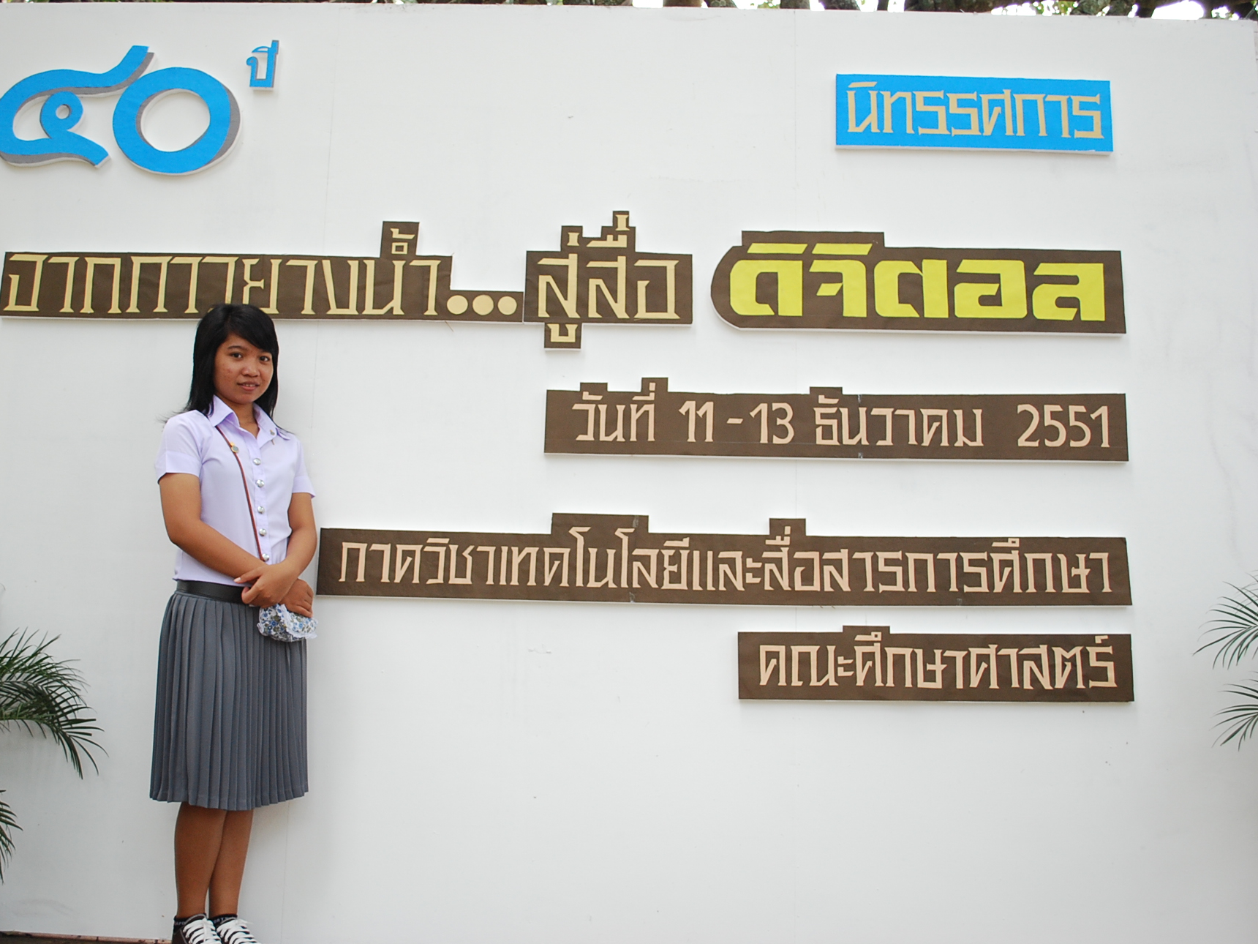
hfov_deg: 47.8
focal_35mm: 39
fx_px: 1417
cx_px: 557
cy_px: 473
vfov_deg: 36.8
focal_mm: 24
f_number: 4.2
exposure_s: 1/160
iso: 400
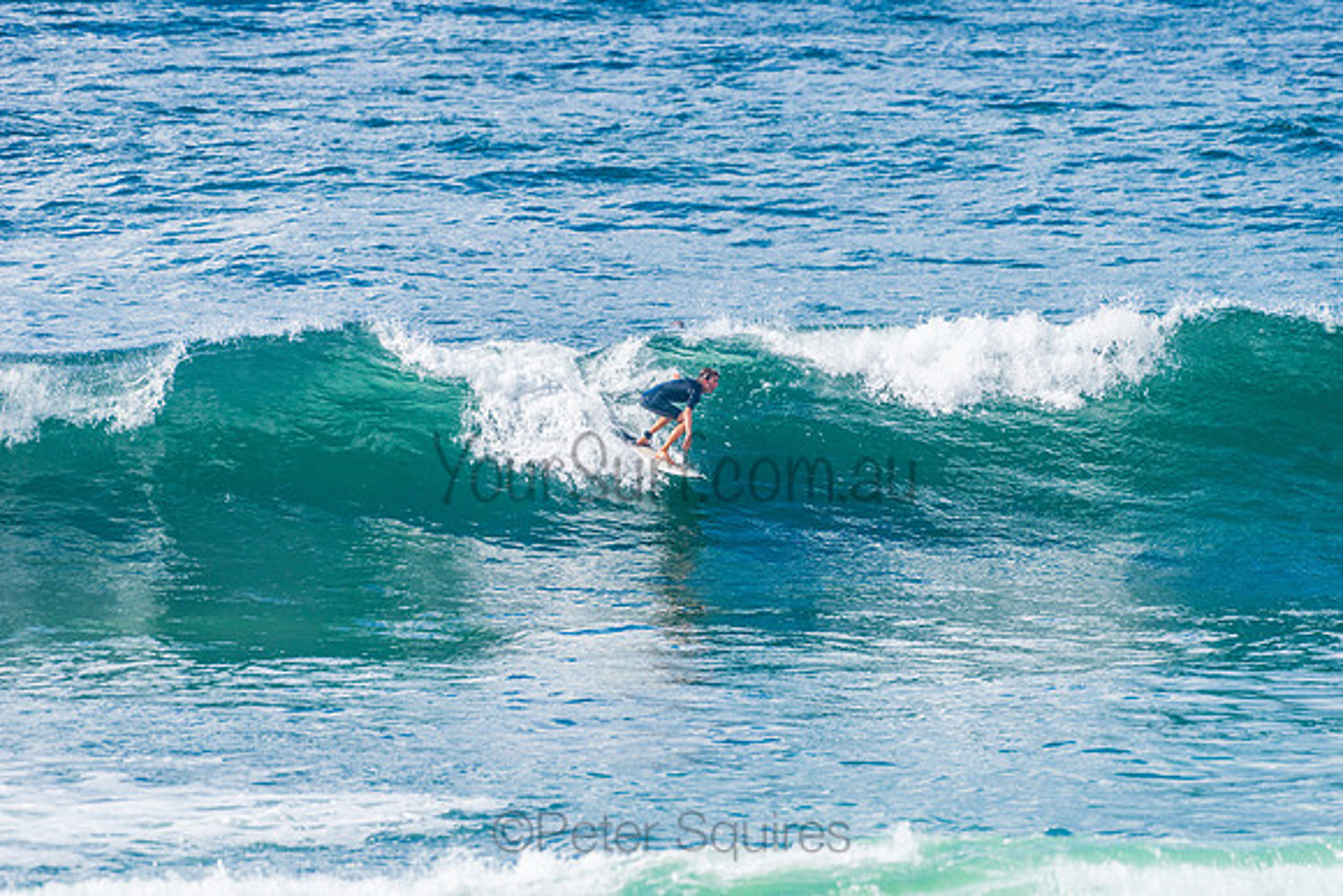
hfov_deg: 4.1
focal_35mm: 500
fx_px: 18656
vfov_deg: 2.8
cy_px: 448
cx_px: 672
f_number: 5.6
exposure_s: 1/2000
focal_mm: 500
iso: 200
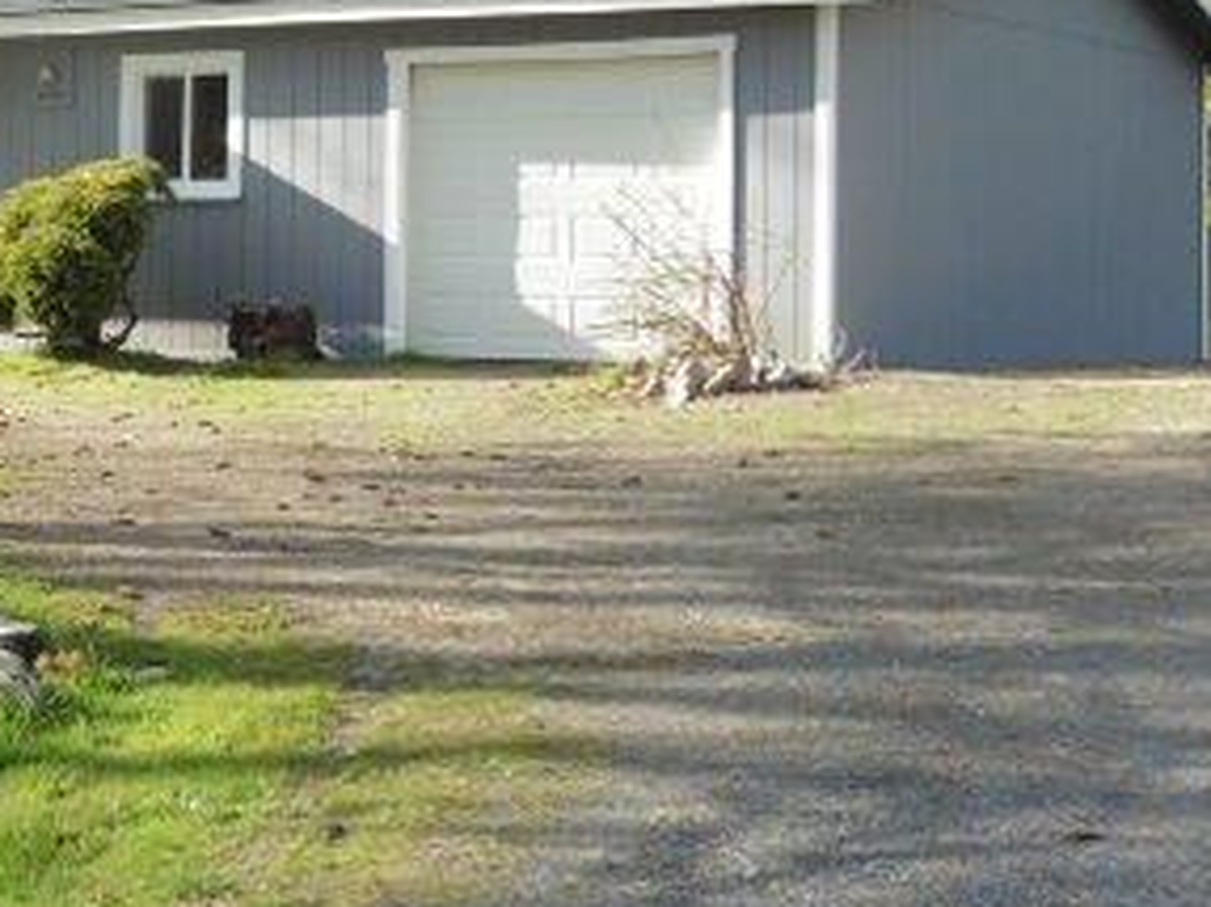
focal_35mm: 87
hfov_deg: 21.8
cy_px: 186
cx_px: 38
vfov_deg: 16.8
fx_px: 3042
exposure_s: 1/200
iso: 100
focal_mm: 6.9
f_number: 5
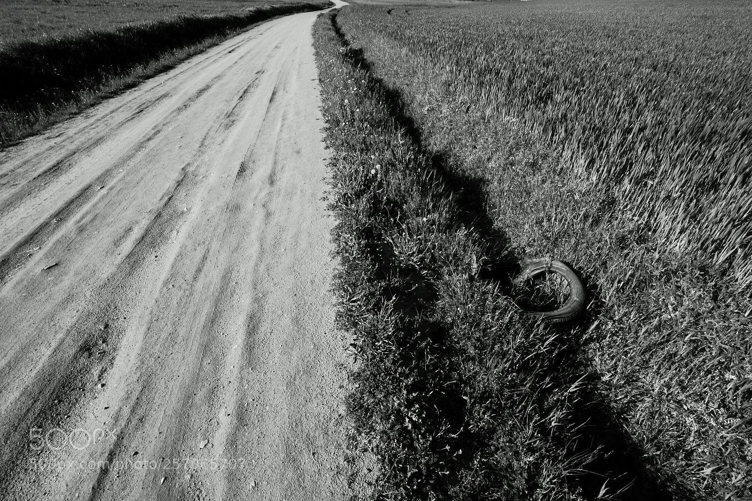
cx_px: 376
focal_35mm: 16
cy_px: 250
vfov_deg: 72.0
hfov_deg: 95.0
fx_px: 344
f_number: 14
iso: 125
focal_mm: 11
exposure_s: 1/60
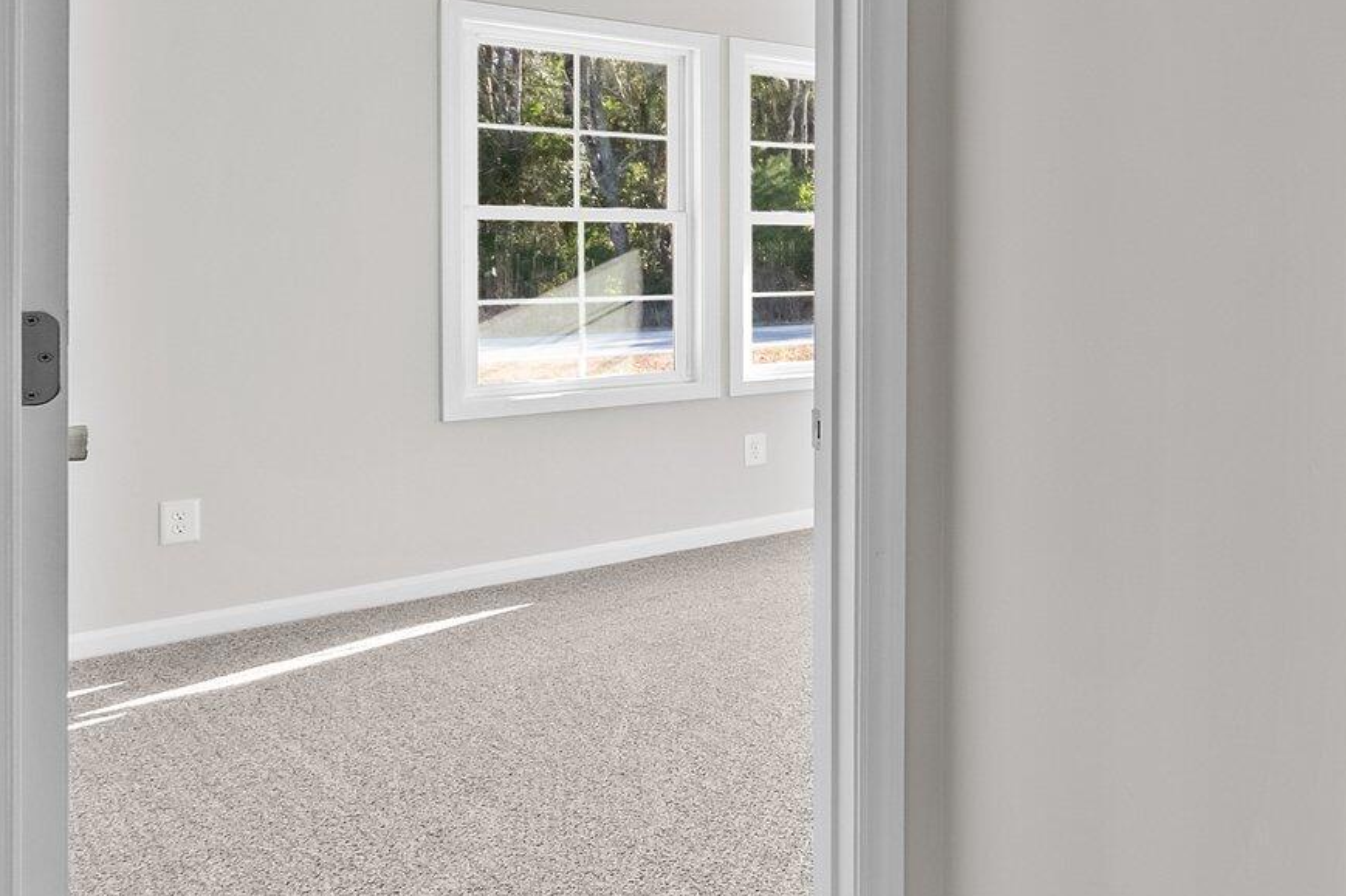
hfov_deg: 44.3
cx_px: 1468
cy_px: 255
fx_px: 1234
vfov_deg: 39.2
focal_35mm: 33
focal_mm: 14
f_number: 7.1
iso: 640
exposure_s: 1/20
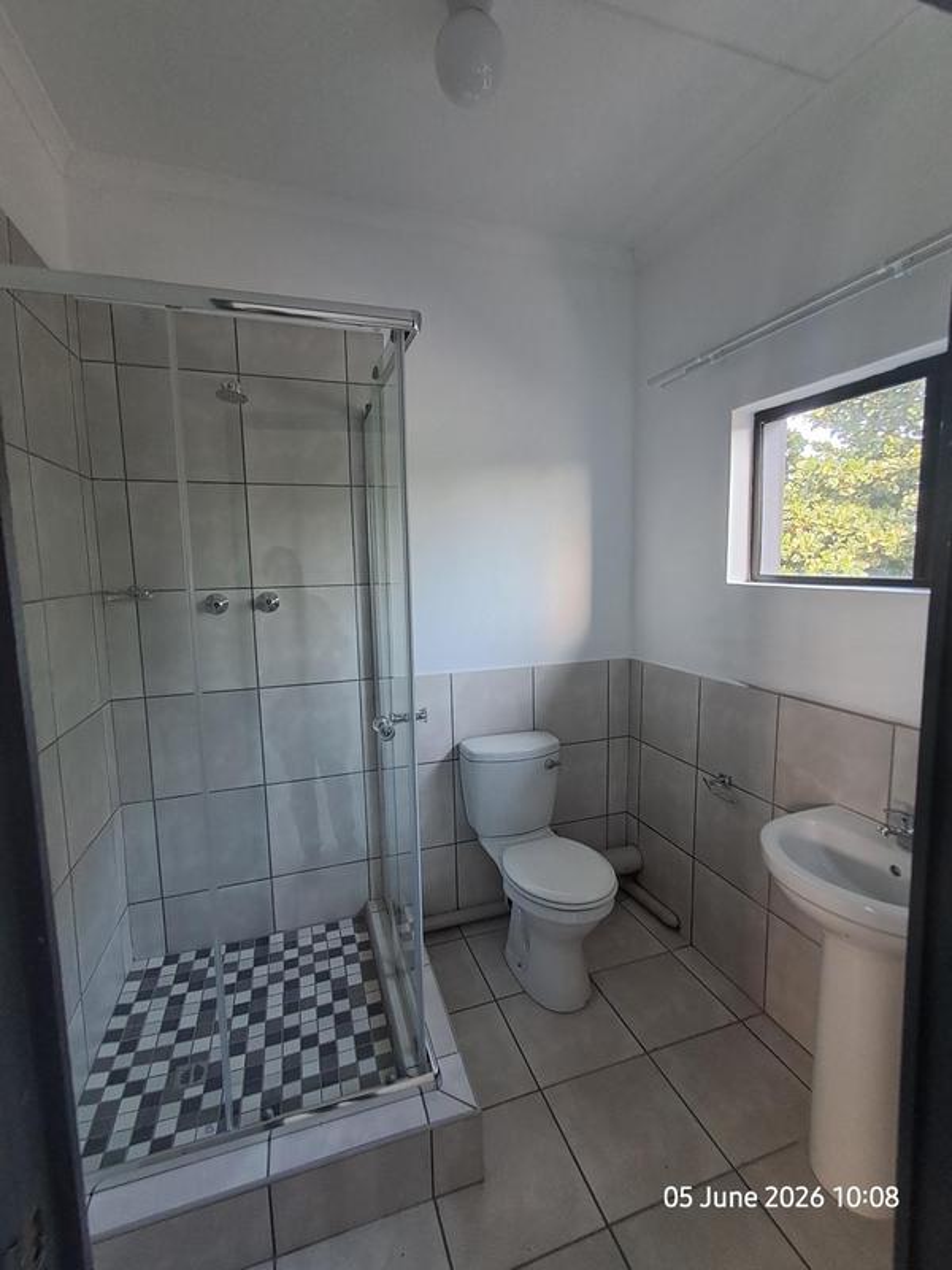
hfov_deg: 78.1
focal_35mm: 16
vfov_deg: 94.5
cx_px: 476
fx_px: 587
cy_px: 635
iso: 125
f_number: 2.2
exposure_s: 1/50
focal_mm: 1.64
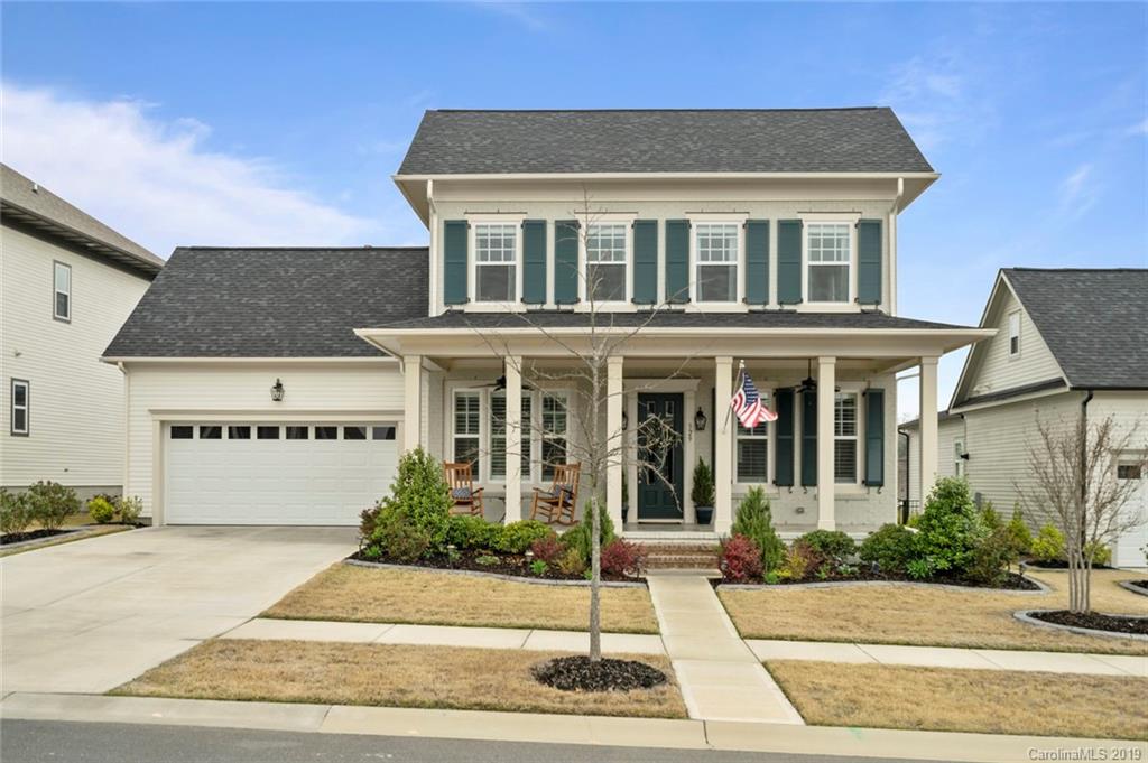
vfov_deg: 37.8
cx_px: 574
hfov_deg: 54.5
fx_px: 1115
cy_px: 382
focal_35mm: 35
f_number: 8
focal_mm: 35
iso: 200
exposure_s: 1/30
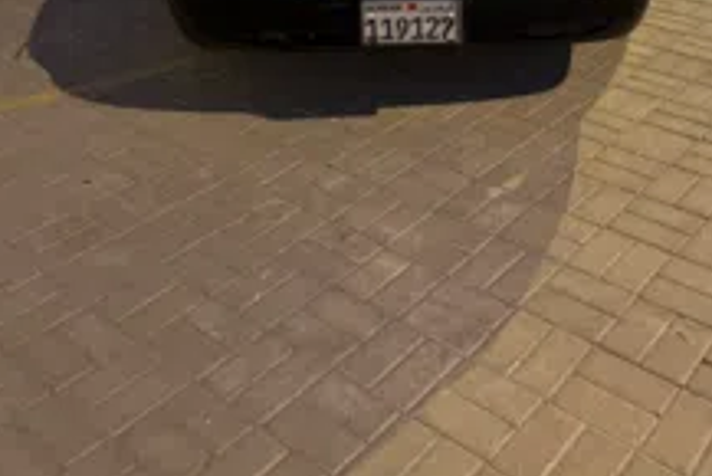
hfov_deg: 42.6
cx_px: 417
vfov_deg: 25.8
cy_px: -115
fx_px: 910
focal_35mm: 46
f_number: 1.78
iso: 1000
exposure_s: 1/25
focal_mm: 6.76
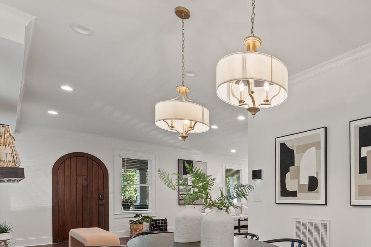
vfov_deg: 49.3
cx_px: 284
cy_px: 200
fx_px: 251
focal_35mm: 24
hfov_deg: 67.8
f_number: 9
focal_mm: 14.8
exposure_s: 1/1.67
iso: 160
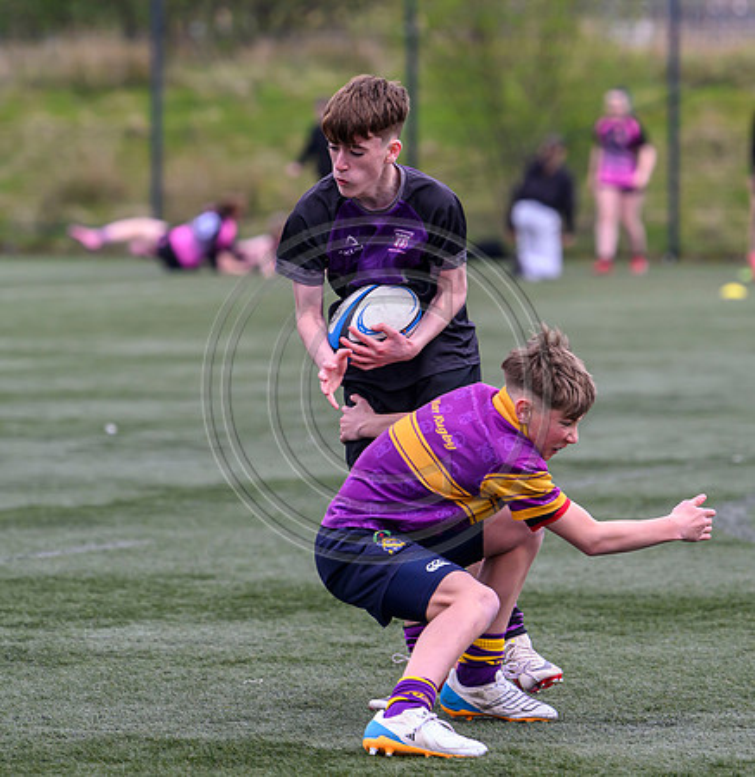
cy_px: 346
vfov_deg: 6.3
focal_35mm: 281
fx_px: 7029
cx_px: 469
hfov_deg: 6.1
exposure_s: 1/1600
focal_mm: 190
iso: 1000
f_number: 4
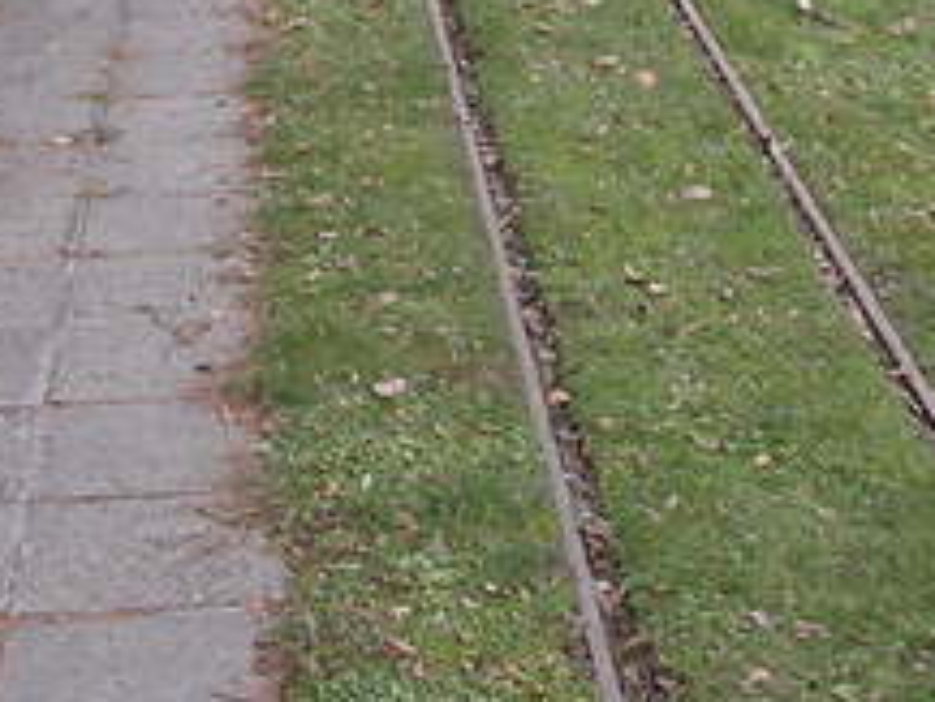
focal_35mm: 112
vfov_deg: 12.8
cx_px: 383
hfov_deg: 17.5
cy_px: -181
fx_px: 3027
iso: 100
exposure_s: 1/124
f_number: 2.8
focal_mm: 5.8
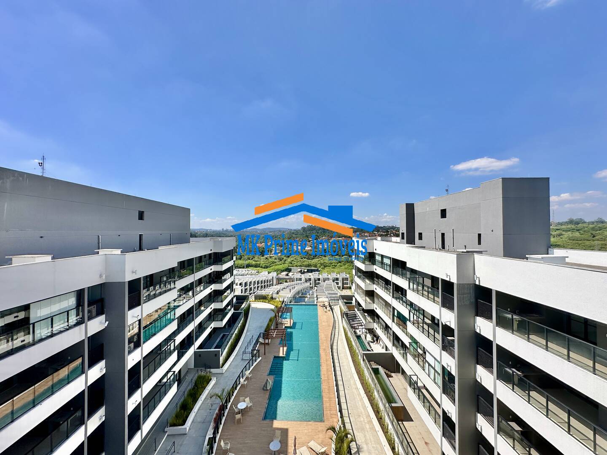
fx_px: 245
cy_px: 228
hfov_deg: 102.1
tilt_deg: +1.1
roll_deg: -0.1
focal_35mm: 14
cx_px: 304
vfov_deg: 85.7
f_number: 2.2
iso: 50
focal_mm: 2.22
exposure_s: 1/2959
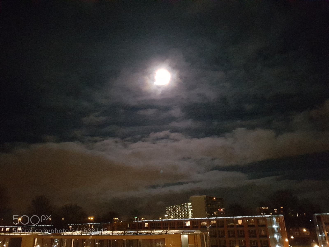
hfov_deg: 67.3
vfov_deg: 53.1
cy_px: 124
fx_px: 247
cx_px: 164
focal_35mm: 26
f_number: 1.7
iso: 1250
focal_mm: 4.2
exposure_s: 1/7
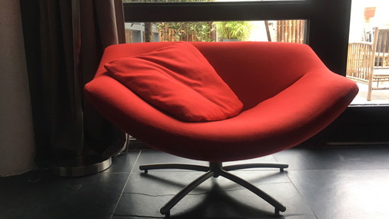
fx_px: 330
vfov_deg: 36.6
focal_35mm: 32
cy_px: 105
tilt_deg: -10.6
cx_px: 195
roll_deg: +1.3
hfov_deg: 61.0
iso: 40
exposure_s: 1/33
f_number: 2.2
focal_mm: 4.15
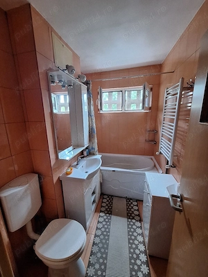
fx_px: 104
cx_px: 104
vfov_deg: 106.2
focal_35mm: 13
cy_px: 138
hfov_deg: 89.9
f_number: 2.2
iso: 320
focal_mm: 1.74
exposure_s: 1/24
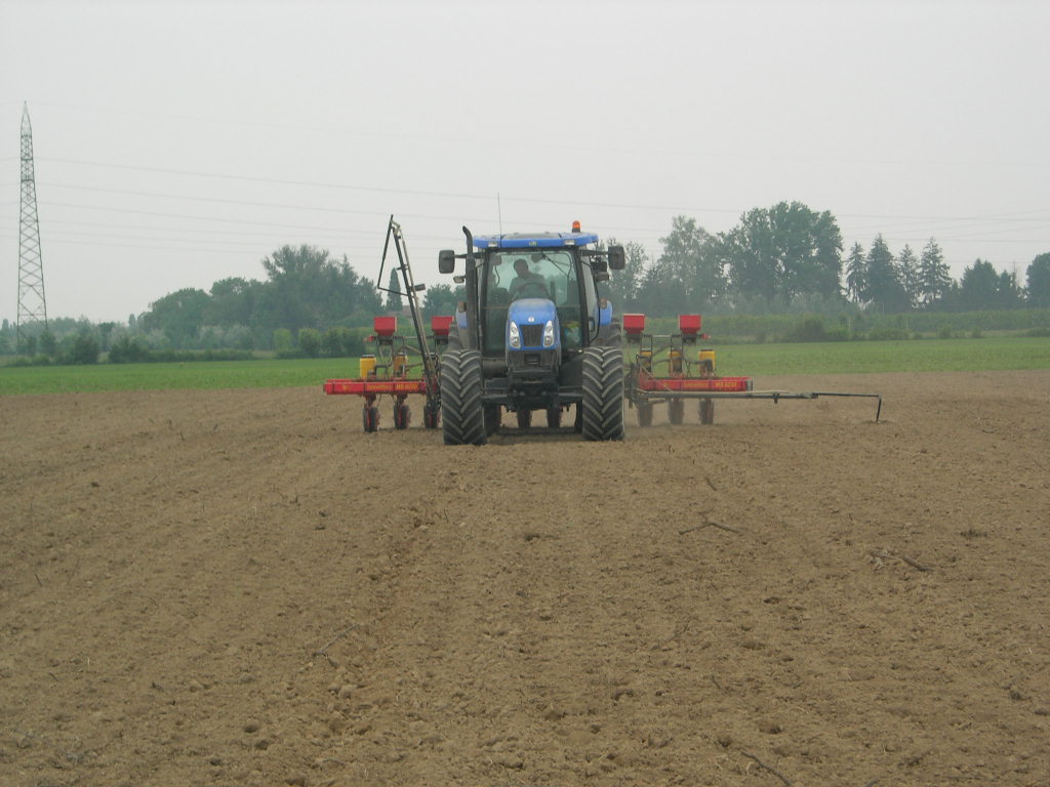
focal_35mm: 113
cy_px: 394
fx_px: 3428
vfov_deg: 13.1
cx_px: 525
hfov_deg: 17.4
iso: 64
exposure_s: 1/132
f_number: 8.2
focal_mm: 23.4
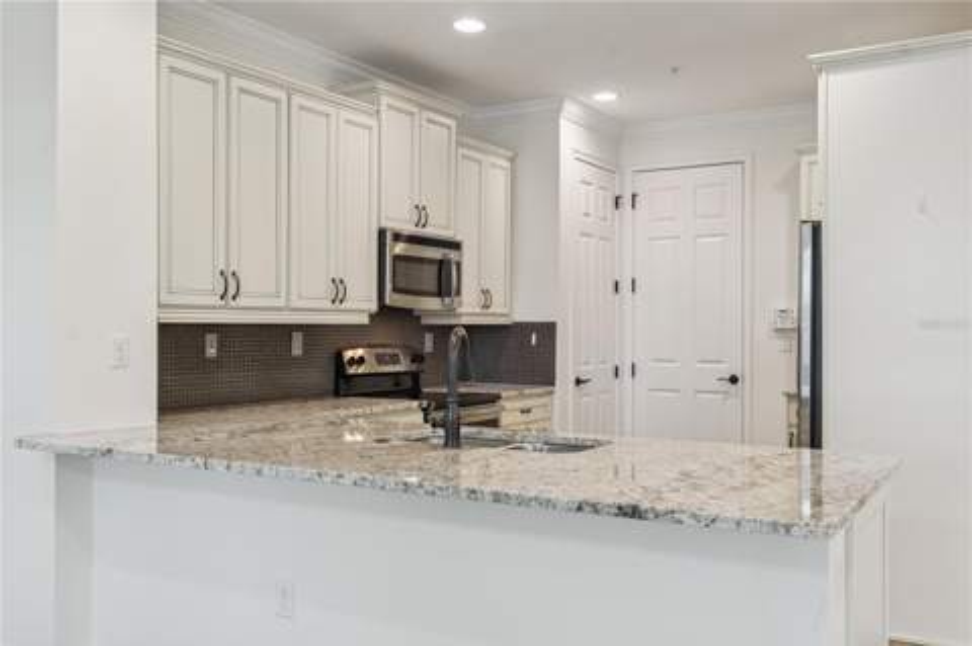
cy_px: 323
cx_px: 486
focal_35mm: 34
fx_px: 917
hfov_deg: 55.8
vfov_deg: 38.8
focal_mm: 34
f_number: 10
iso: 800
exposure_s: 1/15
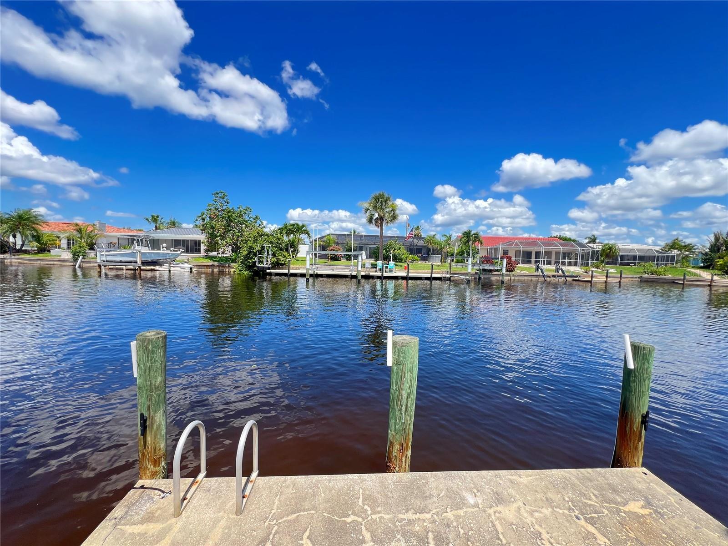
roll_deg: -1.7
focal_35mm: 13
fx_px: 273
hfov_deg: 106.2
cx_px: 364
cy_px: 273
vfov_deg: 89.9
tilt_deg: -3.0
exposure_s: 1/497
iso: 32
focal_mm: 1.57
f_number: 1.8
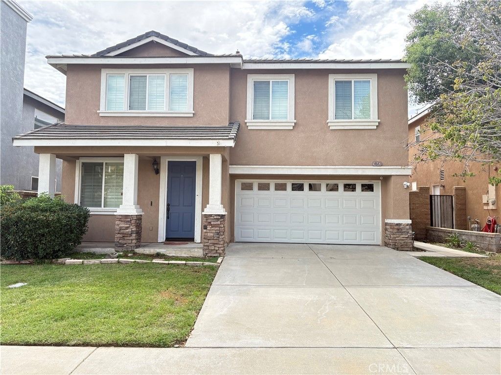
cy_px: 188
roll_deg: -0.3
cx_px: 250
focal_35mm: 26
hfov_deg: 67.3
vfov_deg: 53.1
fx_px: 376
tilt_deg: +4.1
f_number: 1.6
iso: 64
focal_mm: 5.96
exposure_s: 1/920
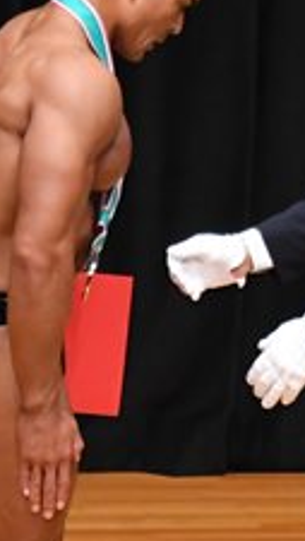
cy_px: 370
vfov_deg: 2.3
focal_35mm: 919
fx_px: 13178
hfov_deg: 1.3
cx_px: 462
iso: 4000
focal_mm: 170
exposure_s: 1/400
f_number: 5.6
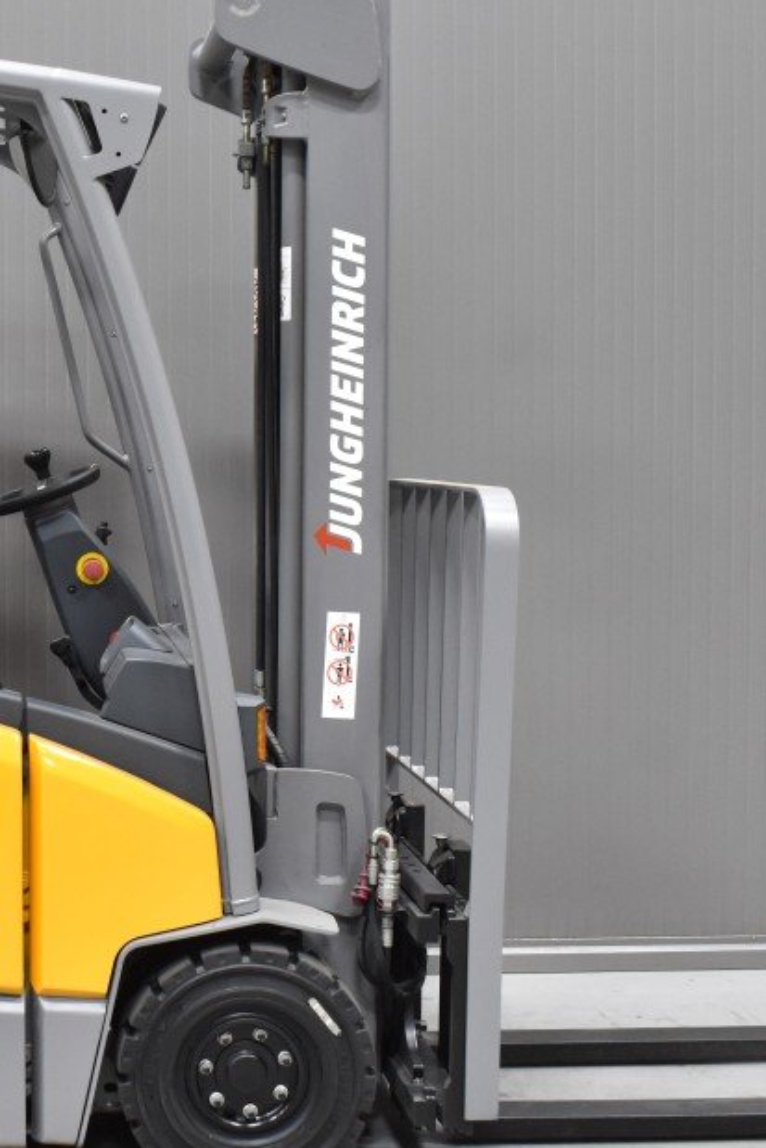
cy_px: 532
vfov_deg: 31.4
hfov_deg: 20.6
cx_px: 15
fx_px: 2041
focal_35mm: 64
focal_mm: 22
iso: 1600
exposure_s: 1/30
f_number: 5
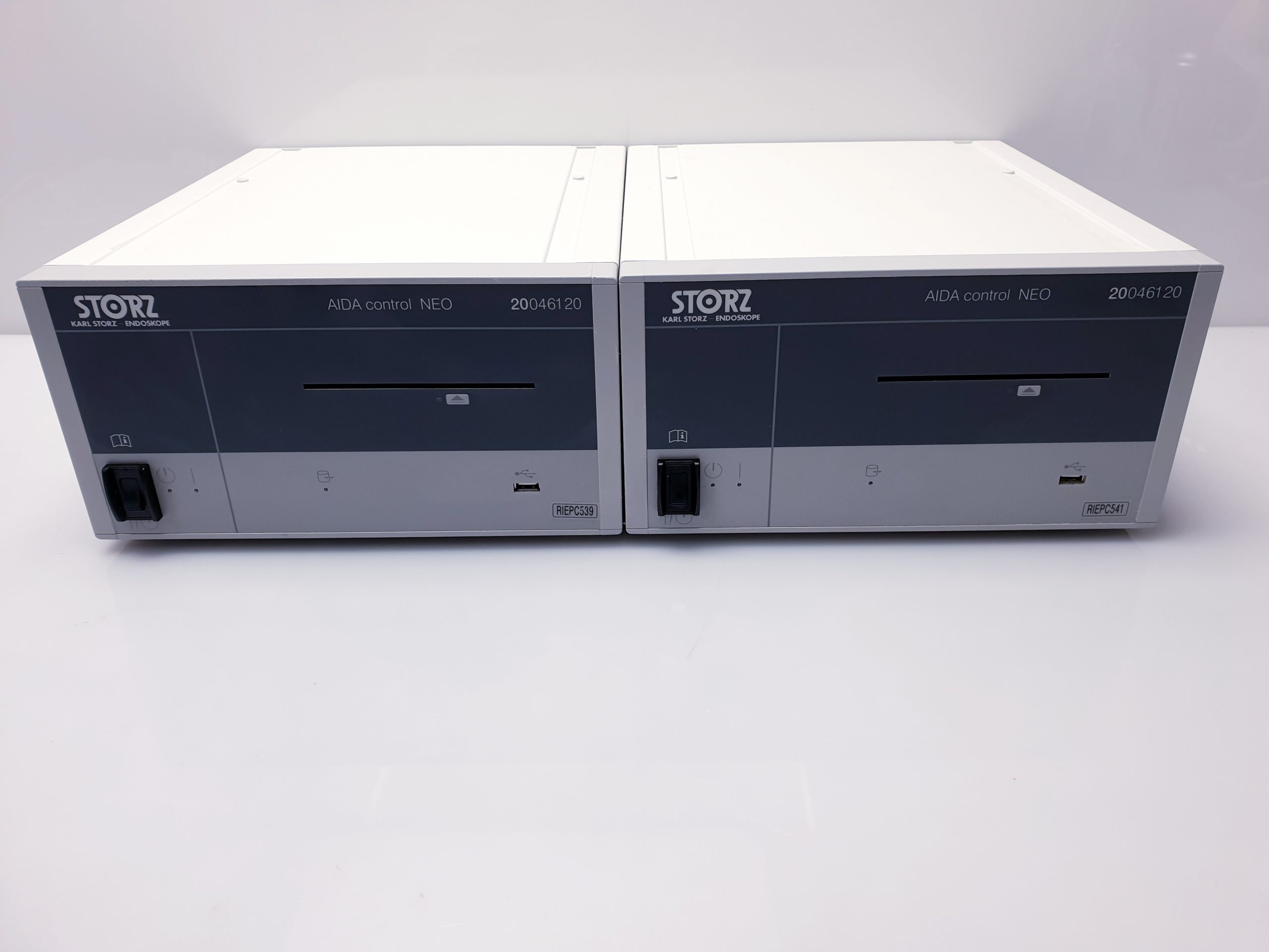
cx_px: 634
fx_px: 953
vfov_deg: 53.1
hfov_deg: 67.3
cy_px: 476
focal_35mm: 26
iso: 64
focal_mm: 4.3
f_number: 2.4
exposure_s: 1/100
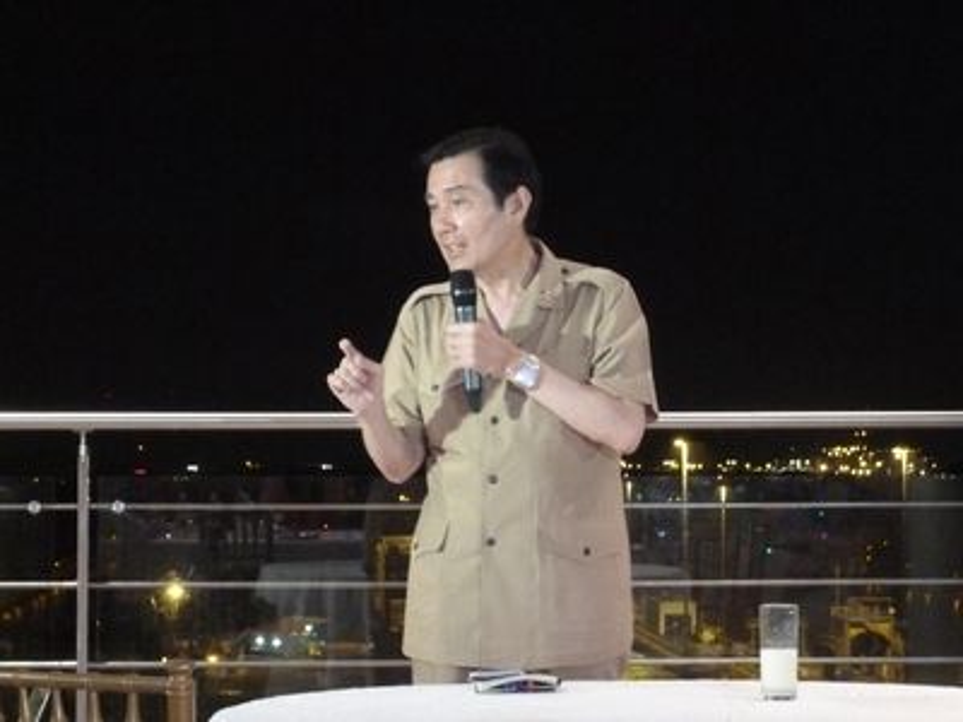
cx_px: 482
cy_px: 361
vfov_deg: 15.1
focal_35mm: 98
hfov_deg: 20.0
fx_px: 2726
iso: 800
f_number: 6.2
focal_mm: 17.5
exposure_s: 1/4
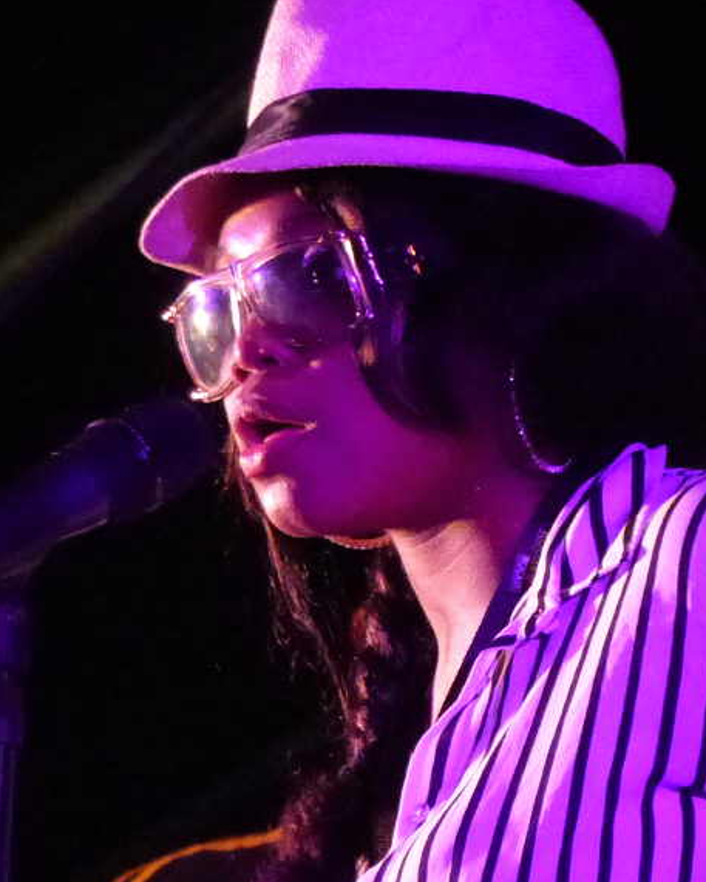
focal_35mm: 354
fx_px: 9244
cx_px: 303
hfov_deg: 4.4
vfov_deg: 5.5
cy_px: 545
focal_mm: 37.3
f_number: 2.8
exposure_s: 1/160
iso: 1600
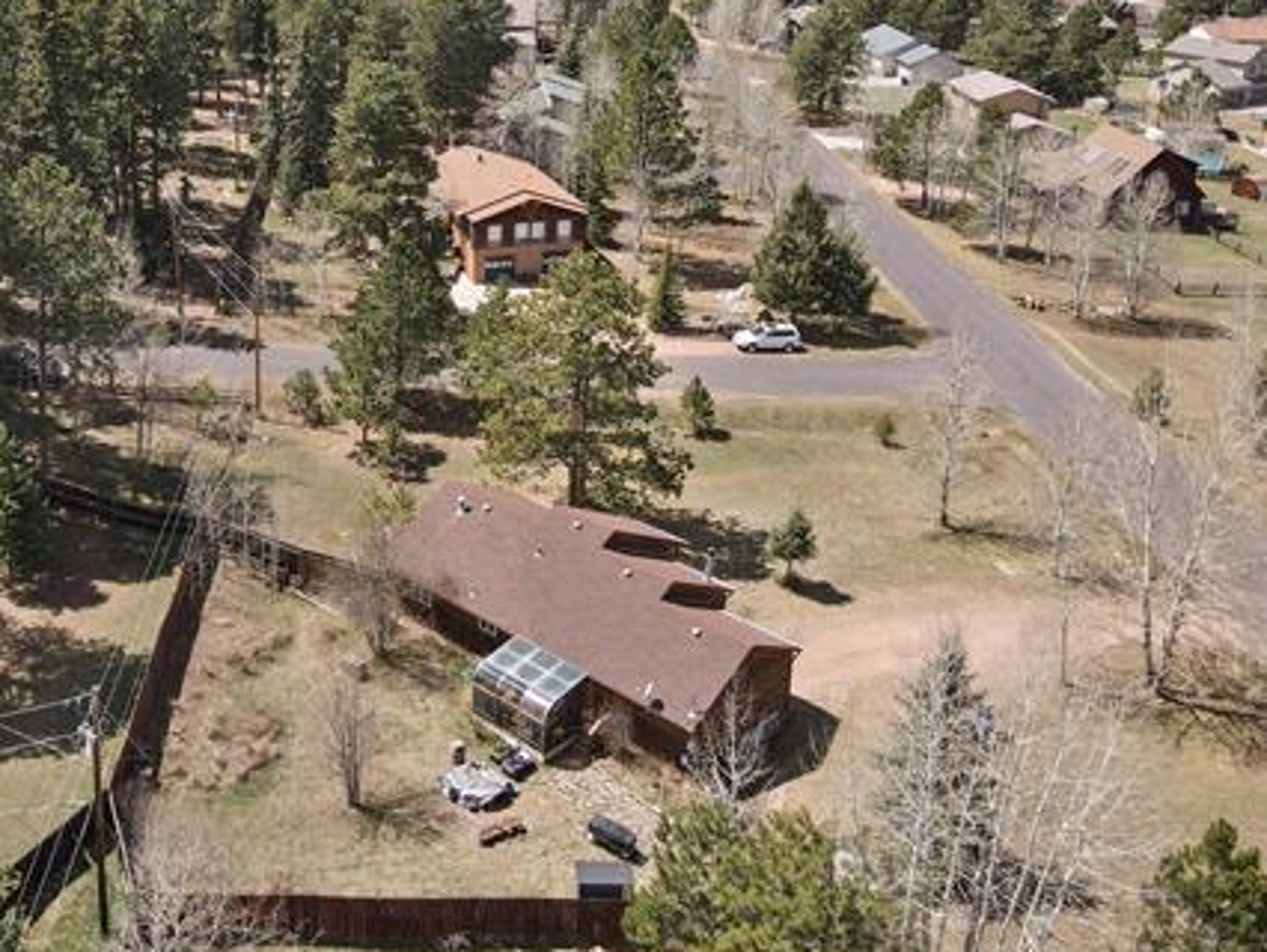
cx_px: 421
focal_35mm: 36
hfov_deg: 50.4
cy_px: 247
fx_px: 1318
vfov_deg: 38.7
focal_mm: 4.5
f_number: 2.8
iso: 100
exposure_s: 1/250
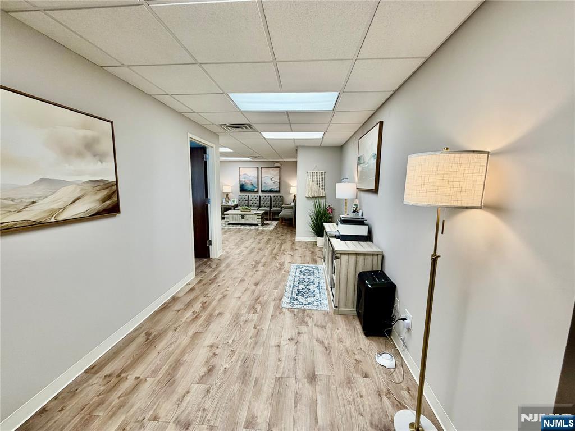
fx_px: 233
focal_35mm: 14
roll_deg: +0.1
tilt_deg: -7.3
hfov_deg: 102.1
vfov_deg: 85.7
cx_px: 288
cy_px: 216
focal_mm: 2.22
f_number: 2.2
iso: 125
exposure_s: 1/120
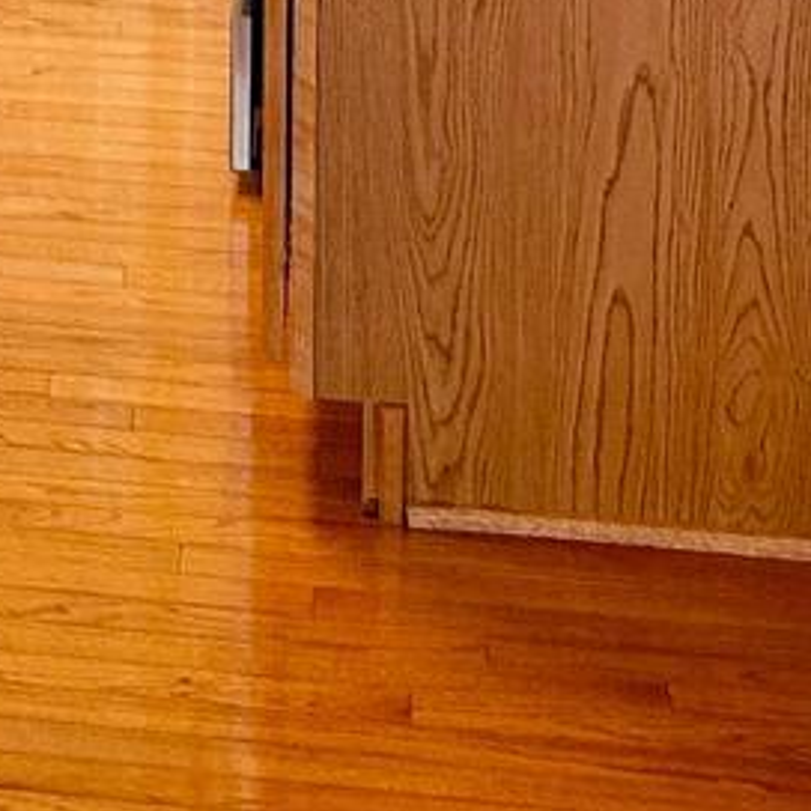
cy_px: -880
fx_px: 4586
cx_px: -760
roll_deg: +1.5
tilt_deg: -6.2
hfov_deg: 9.5
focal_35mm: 173
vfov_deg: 9.4
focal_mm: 5.7
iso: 80
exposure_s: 1/60
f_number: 1.5
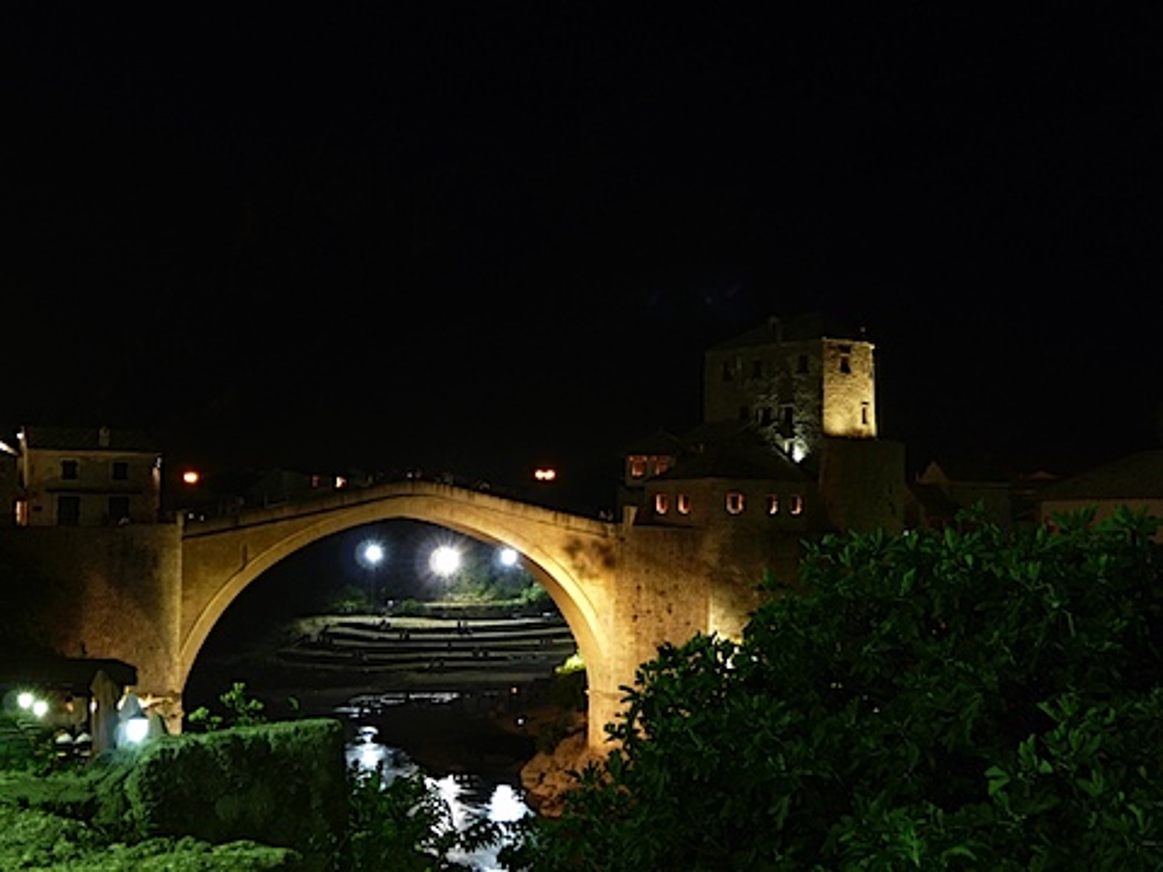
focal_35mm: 50
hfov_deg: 38.2
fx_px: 1680
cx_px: 582
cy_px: 436
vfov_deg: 29.1
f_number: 4.2
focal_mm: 8.5
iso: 100
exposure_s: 3.2
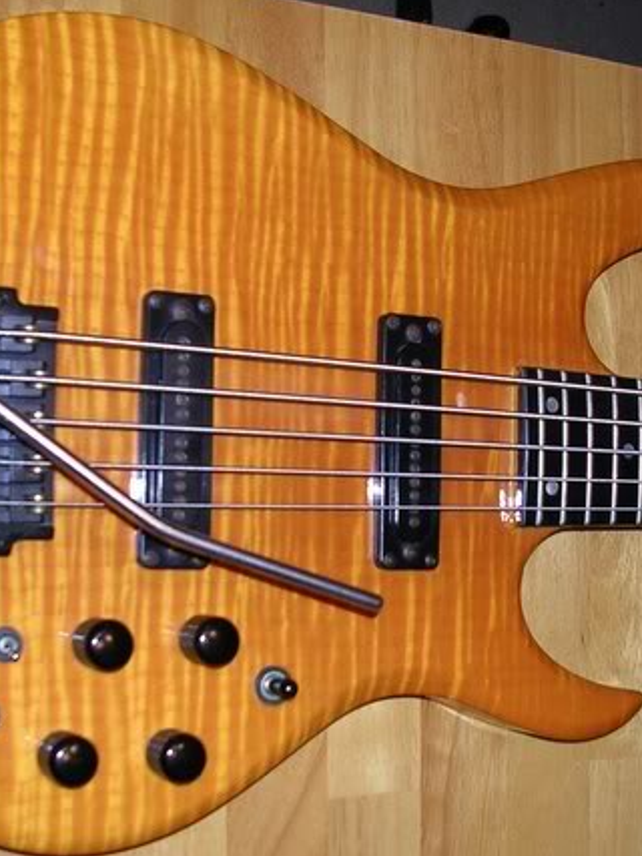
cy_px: 439
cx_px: 329
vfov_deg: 33.8
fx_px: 1410
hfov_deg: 25.6
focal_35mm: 57
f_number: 2.8
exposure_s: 1/60.1
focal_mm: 5.8
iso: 50
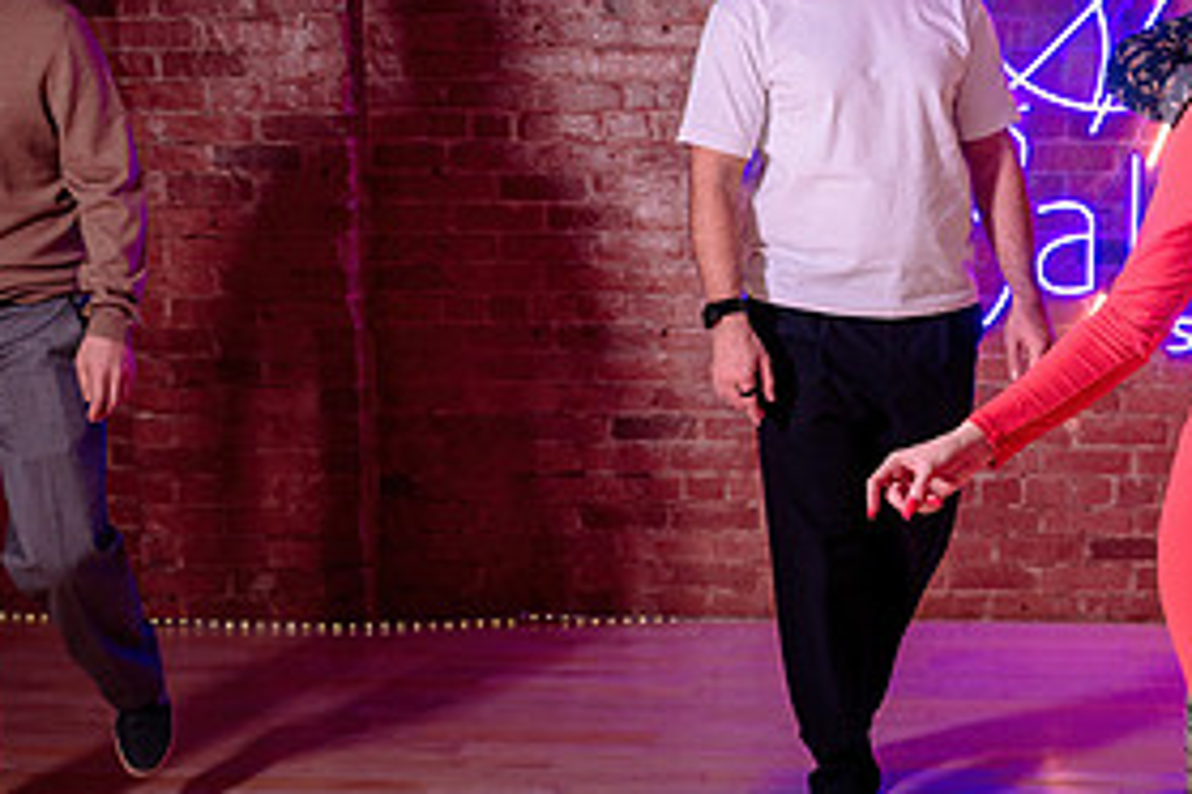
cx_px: 1054
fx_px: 2715
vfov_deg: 16.6
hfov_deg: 24.1
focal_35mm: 82
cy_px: 582
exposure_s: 1/160
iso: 500
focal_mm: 28
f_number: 2.8
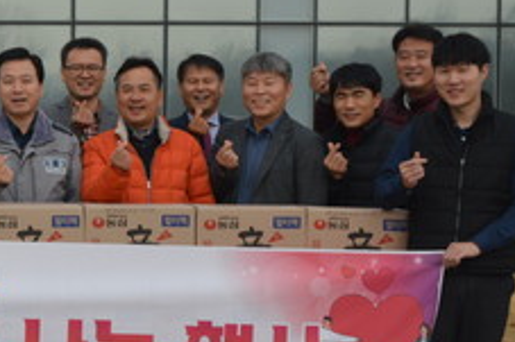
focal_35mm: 119
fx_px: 1701
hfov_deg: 16.5
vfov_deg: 11.5
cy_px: 223
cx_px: -93
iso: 100
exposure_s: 1/160
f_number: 6.3
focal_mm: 30
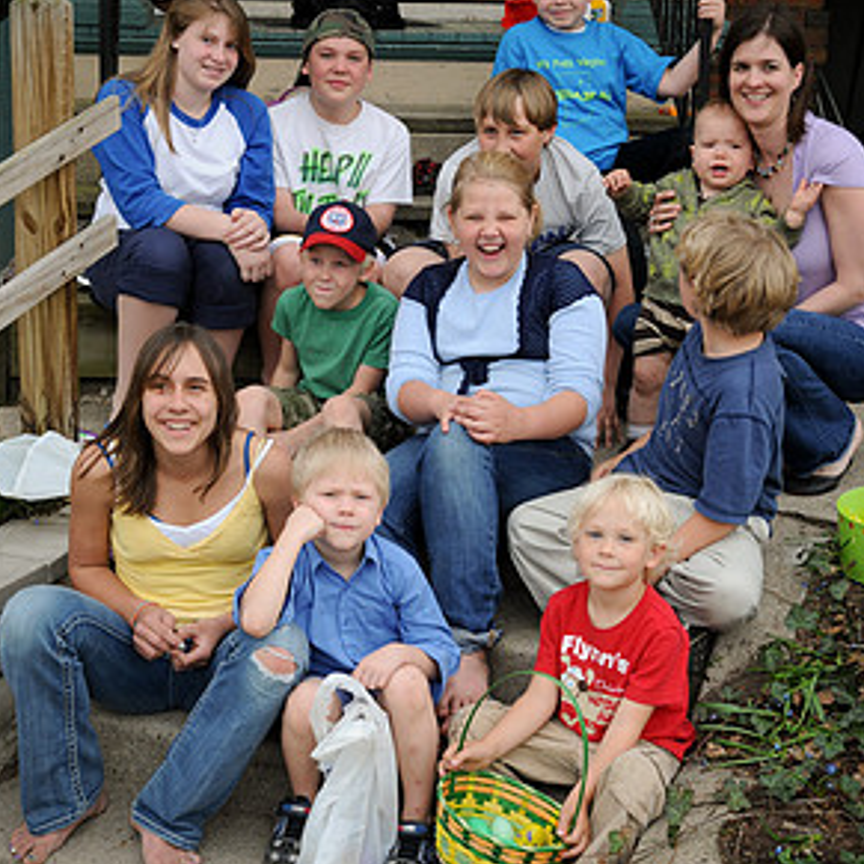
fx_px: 1892
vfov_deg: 25.7
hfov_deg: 25.7
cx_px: 429
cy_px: 356
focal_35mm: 67
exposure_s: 1/100
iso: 200
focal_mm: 34
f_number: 6.3
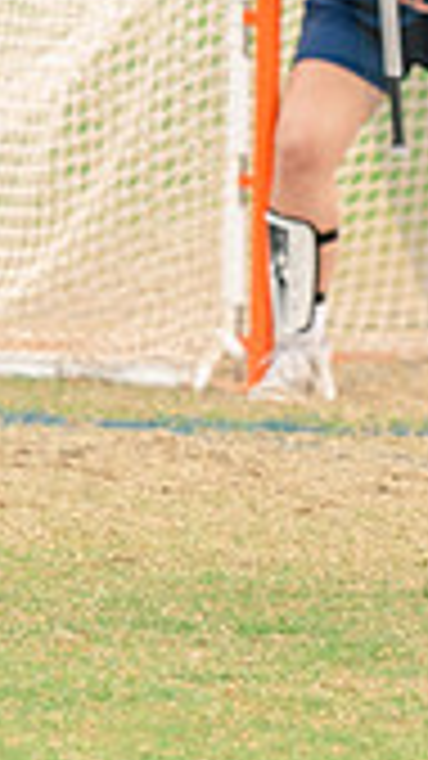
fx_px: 18753
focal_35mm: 929
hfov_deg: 1.3
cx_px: 488
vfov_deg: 2.3
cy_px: 178
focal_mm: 160
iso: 280
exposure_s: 1/1250
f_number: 2.8
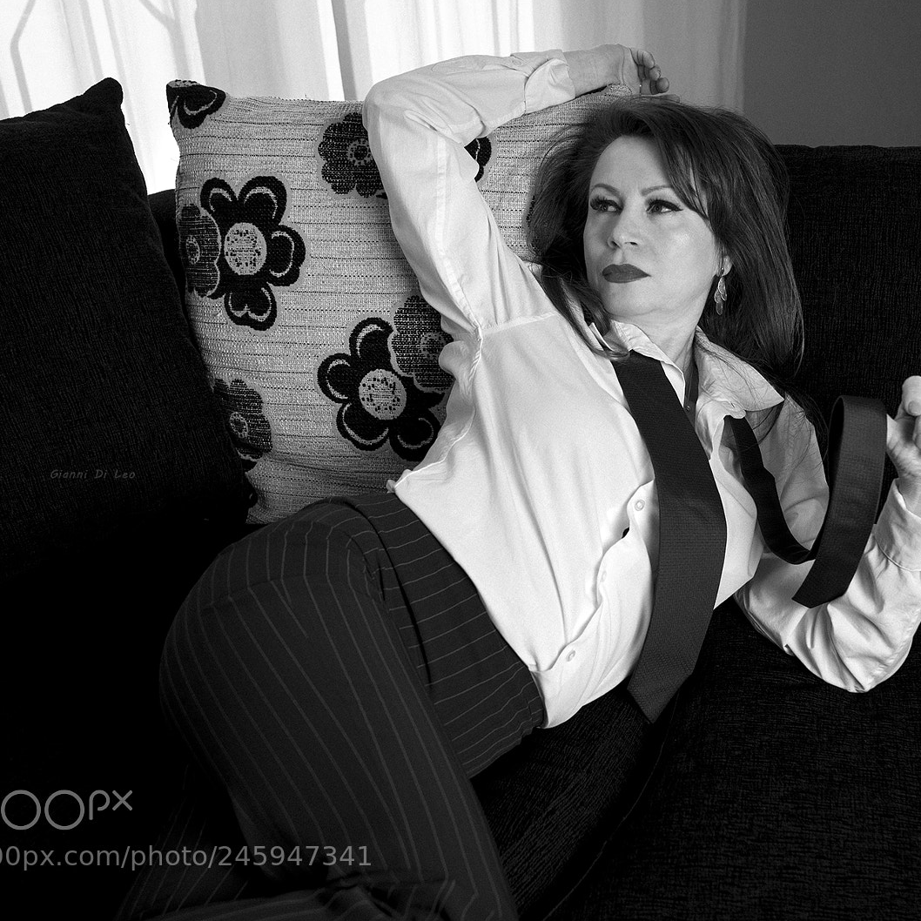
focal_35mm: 45
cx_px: 613
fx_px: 1355
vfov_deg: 37.6
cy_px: 460
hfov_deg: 37.2
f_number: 4
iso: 125
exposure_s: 1/125
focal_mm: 35
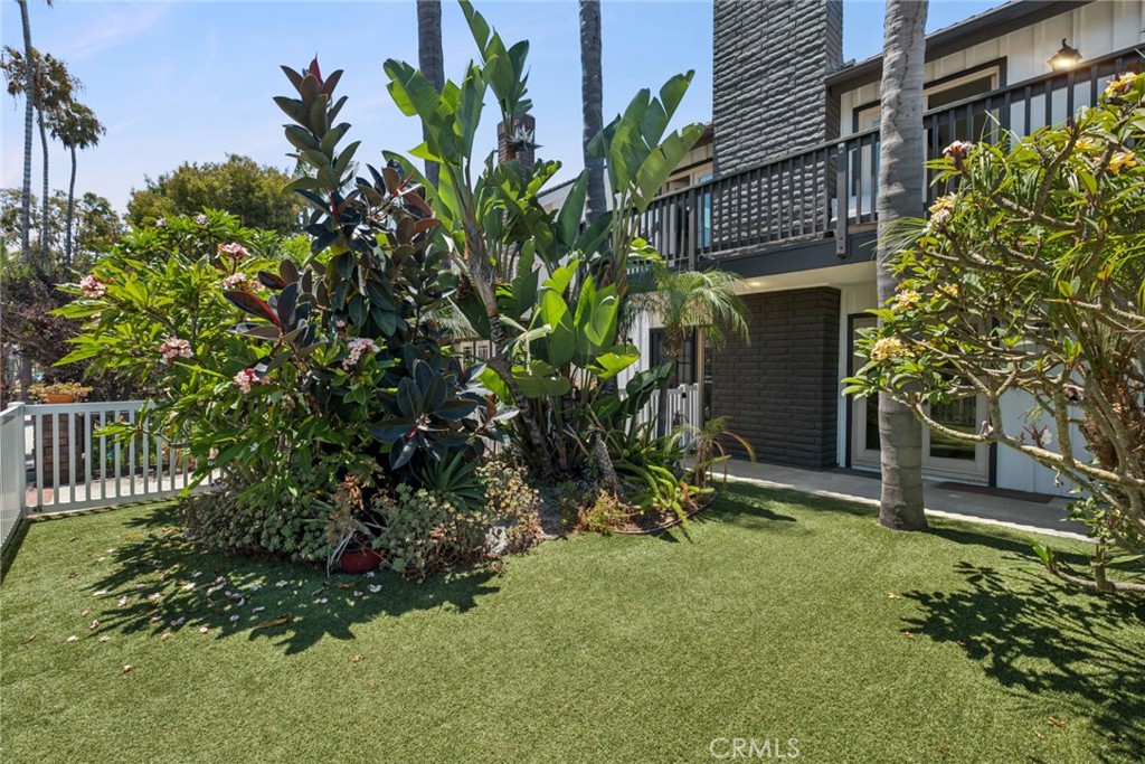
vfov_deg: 77.3
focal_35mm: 15
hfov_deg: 100.4
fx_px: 477
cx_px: 572
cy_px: 382
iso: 125
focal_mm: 10
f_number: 8
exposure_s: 1/105
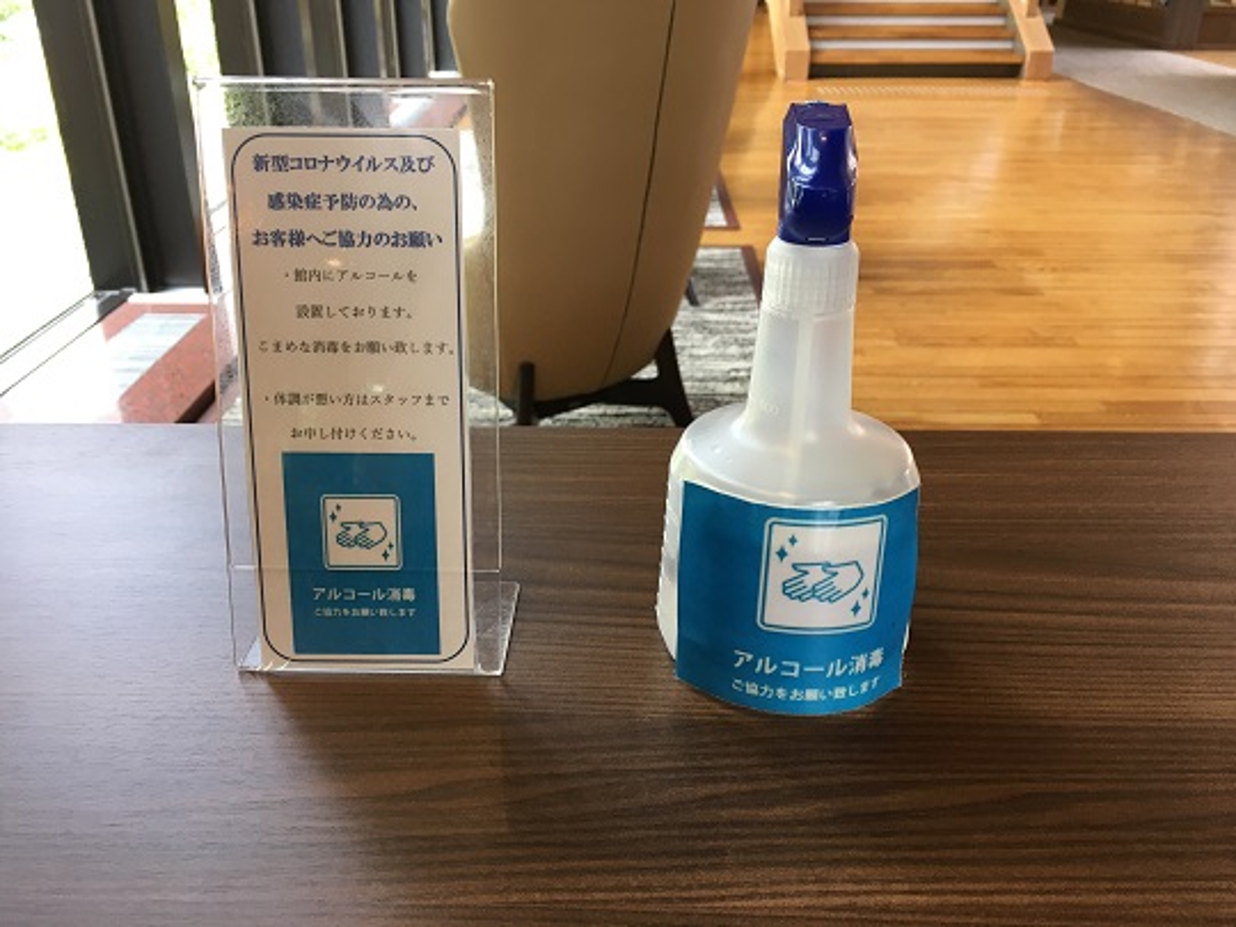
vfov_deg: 48.2
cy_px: 464
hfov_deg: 61.7
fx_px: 1035
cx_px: 618
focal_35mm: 29
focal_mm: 4.15
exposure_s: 1/30
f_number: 2.2
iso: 40
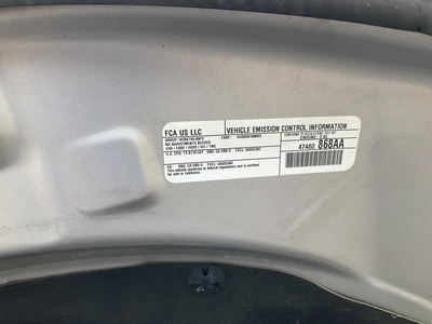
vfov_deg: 48.2
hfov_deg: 61.7
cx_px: 216
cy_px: 162
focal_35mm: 29
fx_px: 362
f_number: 1.8
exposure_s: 1/241
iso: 20
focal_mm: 3
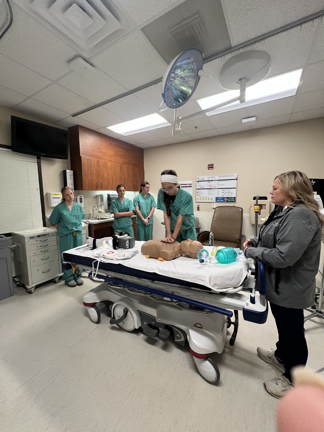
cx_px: 162
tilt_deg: -5.7
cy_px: 216
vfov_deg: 106.2
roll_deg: -0.4
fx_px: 162
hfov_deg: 89.9
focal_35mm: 13
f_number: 1.8
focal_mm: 1.57
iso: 200
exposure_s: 1/120
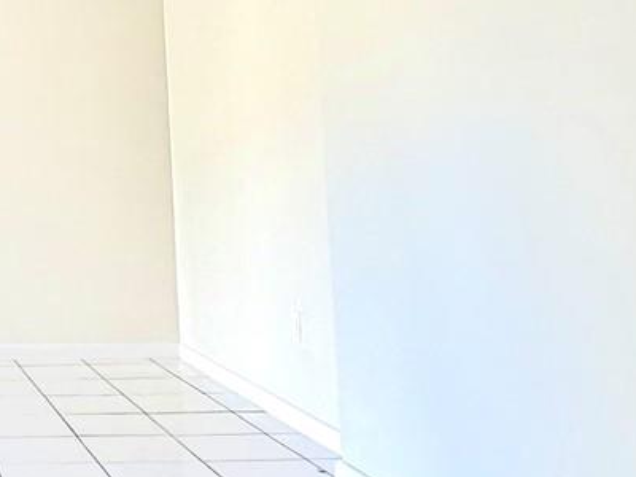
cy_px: 76
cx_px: -156
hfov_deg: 29.0
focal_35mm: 56
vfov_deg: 25.5
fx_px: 1029
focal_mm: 2.22
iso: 160
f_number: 2.2
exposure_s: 1/121
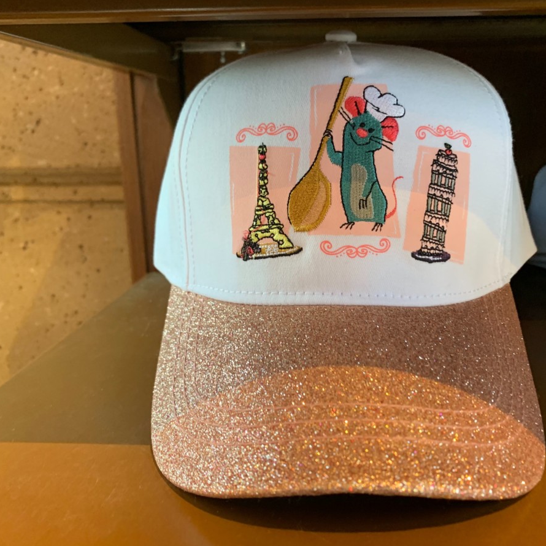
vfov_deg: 52.5
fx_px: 553
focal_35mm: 31
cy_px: 275
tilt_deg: -14.4
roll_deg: -1.0
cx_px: 311
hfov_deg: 52.4
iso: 250
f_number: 1.8
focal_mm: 4.25
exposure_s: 1/60
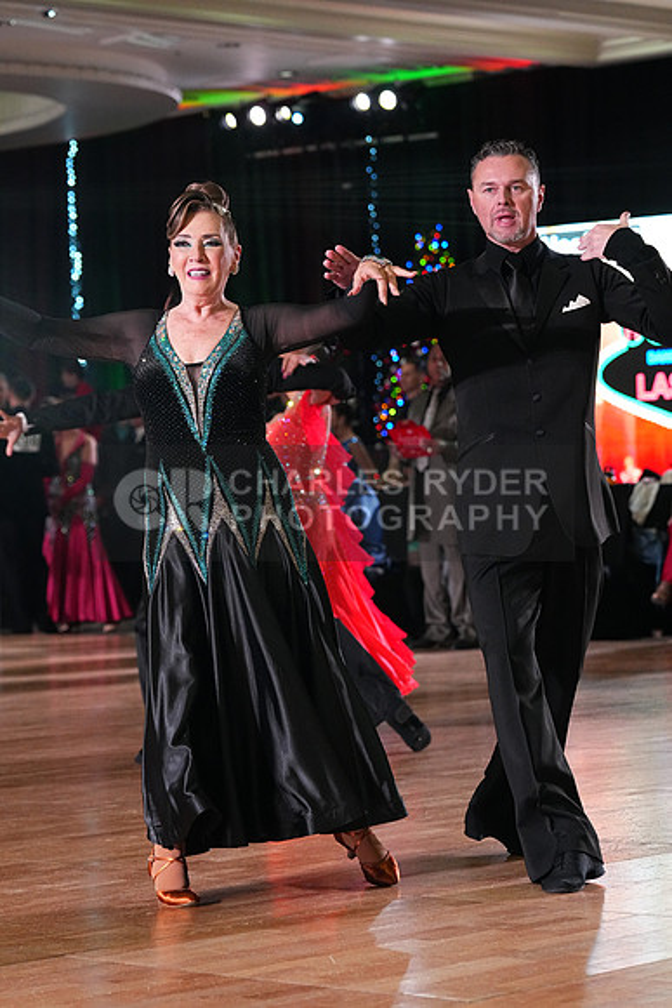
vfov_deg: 18.3
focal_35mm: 112
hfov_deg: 12.2
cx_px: 336
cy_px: 504
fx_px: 3134
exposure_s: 1/400
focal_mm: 112
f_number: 5
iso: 6400
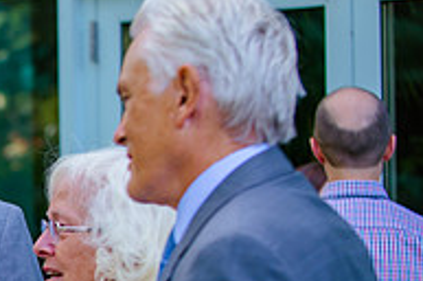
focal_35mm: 259
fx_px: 3038
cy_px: 261
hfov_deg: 7.8
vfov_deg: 5.3
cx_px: -199
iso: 400
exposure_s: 1/320
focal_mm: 86
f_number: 3.5
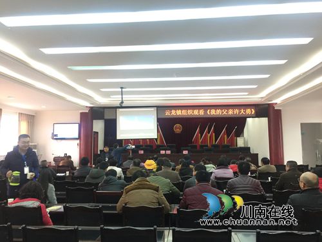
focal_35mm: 29
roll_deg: -0.5
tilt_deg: +6.0
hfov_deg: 61.7
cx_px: 161
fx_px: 270
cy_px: 121
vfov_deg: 48.2
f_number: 2.2
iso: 80
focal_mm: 4.15
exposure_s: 1/17
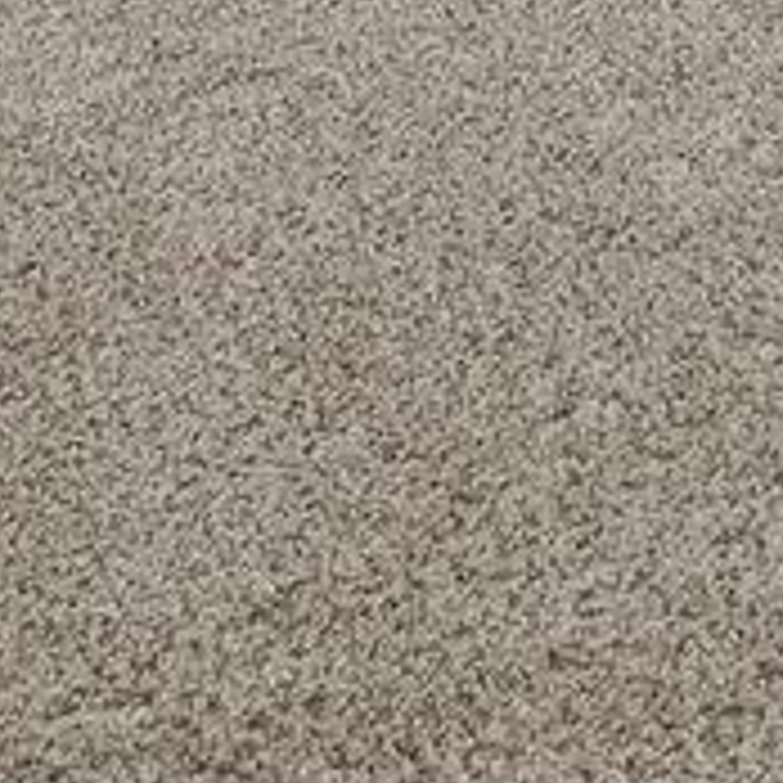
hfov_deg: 12.5
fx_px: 3583
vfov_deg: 8.5
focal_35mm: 140
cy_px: -2061
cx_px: 387
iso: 250
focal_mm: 14
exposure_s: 1/50
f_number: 8
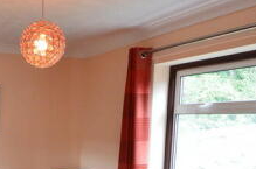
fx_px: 319
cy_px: 168
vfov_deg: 28.0
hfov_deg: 40.1
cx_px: 21
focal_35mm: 45
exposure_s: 1/60
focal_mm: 10
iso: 800
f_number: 6.3
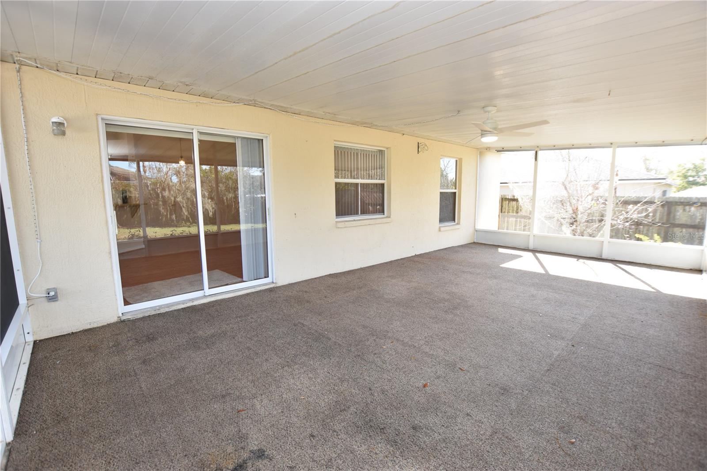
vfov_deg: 77.3
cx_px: 354
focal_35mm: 15
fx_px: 295
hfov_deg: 100.4
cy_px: 236
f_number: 4.5
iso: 200
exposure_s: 1/80
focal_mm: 10
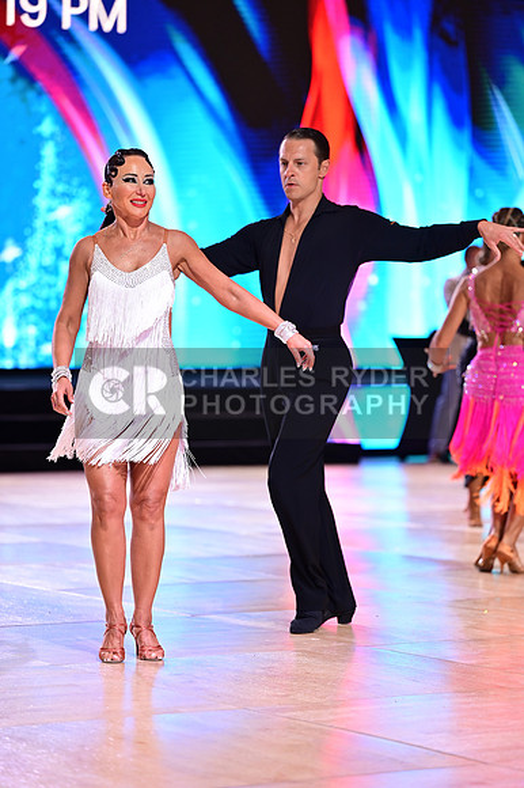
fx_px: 2732
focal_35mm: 125
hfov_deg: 11.0
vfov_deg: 16.4
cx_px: 262
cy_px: 394
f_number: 2.8
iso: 1600
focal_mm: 125
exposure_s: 1/400
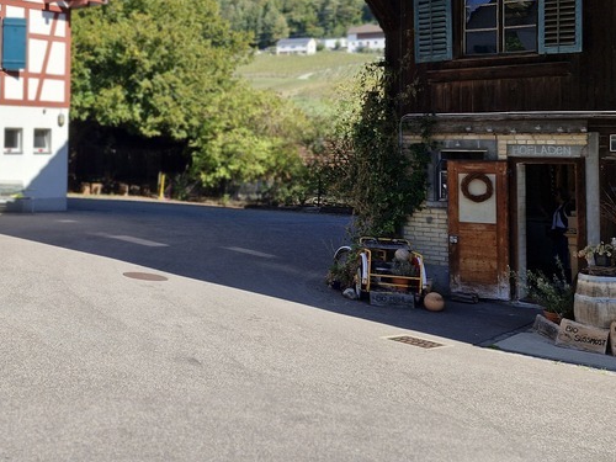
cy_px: 96
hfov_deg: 39.9
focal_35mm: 46
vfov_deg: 30.8
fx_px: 819
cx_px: 142
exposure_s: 1/972
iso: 50
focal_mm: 5.54
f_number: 1.8
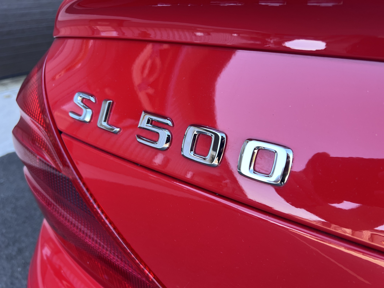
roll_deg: +1.4
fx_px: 288
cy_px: 144
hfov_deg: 67.3
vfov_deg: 53.1
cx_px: 192
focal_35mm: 26
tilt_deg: -27.9
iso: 40
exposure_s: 1/100
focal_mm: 5.7
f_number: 1.5
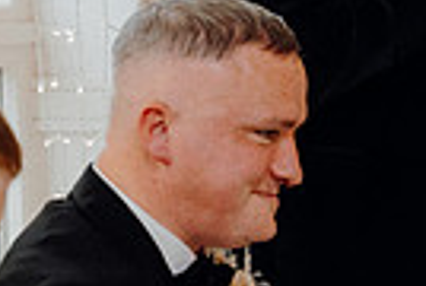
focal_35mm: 302
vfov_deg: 4.6
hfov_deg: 6.8
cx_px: 439
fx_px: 3582
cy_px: 122
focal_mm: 70
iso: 1250
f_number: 3.5
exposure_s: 1/160
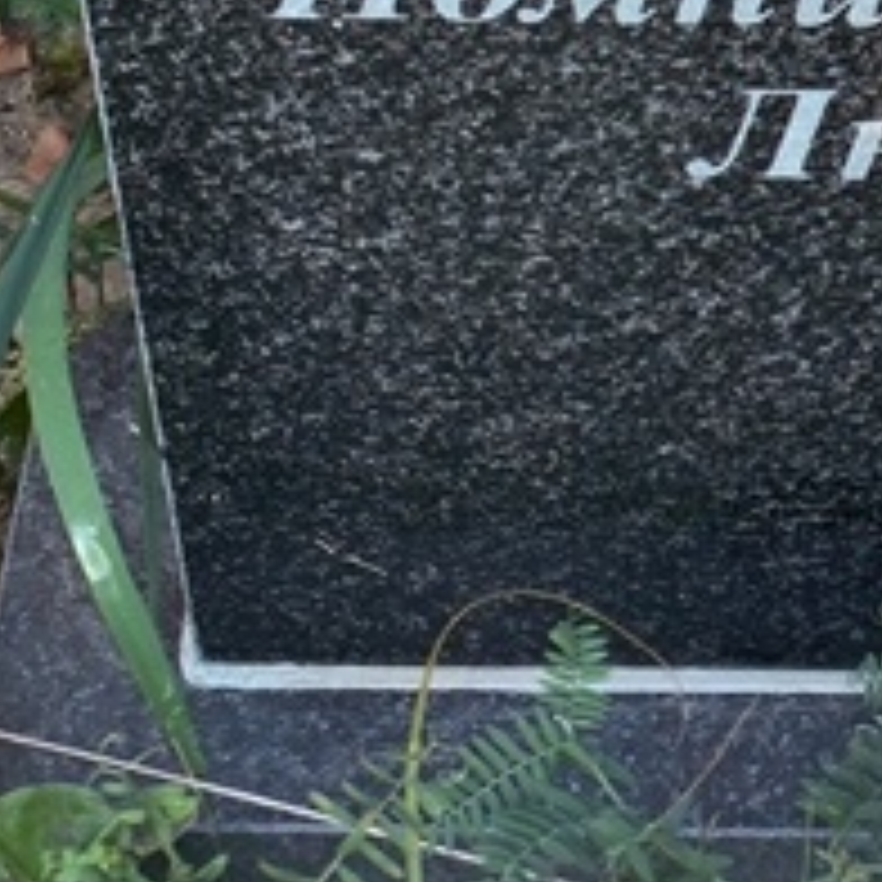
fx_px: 5189
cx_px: 997
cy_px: -374
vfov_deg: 9.5
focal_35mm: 180
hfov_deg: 9.6
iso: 50
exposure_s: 1/185
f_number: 1.7
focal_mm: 4.71
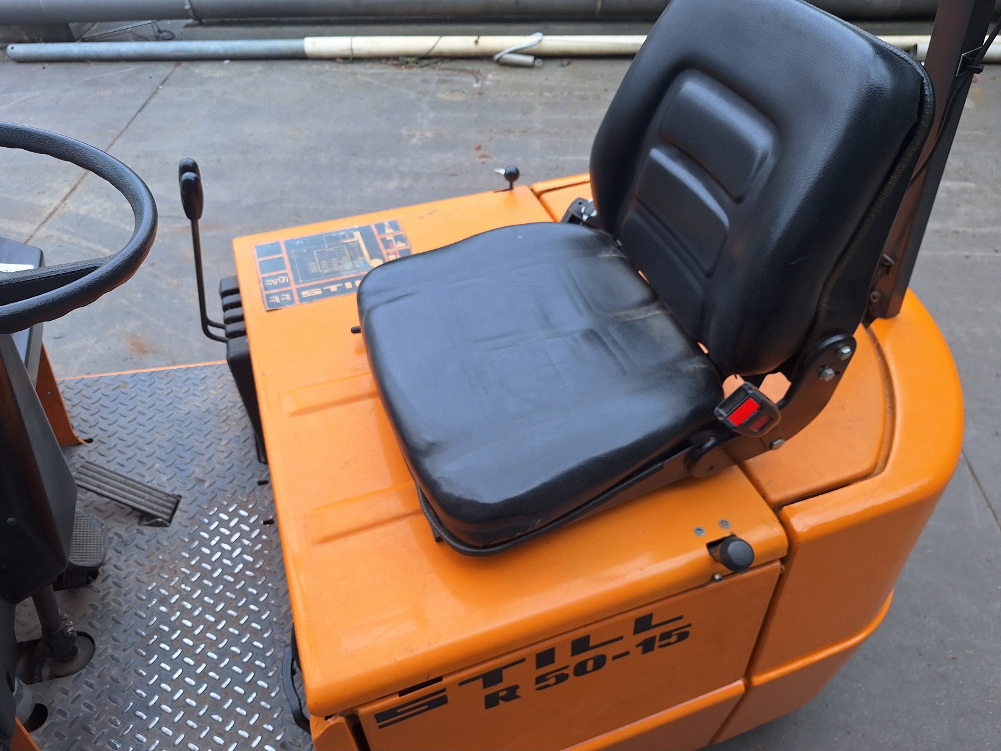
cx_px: 500
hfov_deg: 73.9
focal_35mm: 23
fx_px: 665
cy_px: 376
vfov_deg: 58.9
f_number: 1.8
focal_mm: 5.54
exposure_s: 1/667
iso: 40
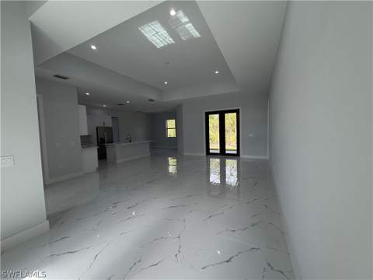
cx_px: 186
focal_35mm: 14
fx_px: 151
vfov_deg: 85.7
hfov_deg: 102.1
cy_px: 140
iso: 50
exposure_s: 1/120
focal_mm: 2.22
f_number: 2.2
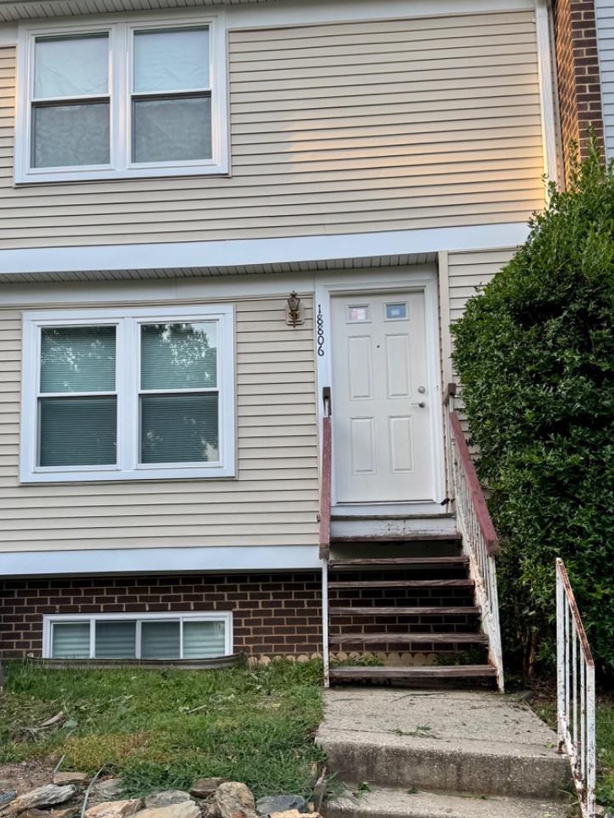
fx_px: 898
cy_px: 455
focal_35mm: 38
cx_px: 286
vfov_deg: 48.9
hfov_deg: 37.7
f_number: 1.78
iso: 80
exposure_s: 1/707
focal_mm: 6.76
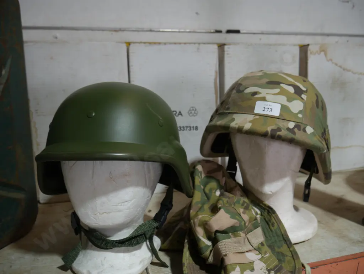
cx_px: 182
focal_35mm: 30
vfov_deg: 46.8
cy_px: 137
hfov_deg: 59.9
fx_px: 316
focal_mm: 15
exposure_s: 1/80
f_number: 3.6
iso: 200
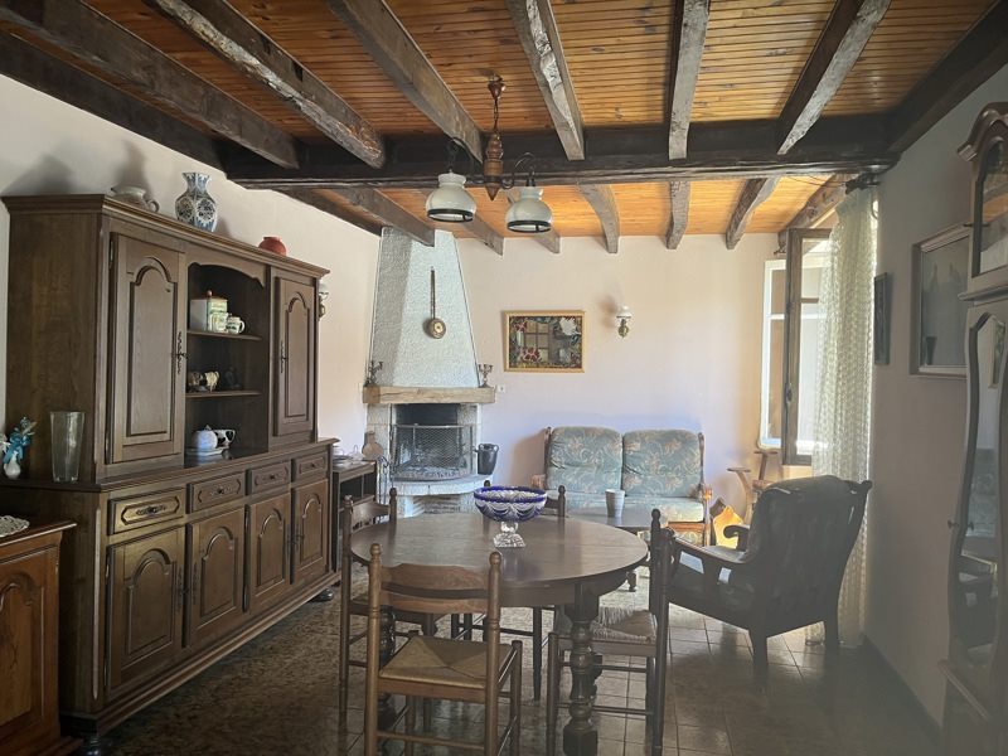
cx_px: 504
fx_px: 757
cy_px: 378
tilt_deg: -0.3
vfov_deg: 53.1
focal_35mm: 26
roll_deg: -1.5
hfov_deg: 67.3
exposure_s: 1/84
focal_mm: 5.1
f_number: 1.6
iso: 125
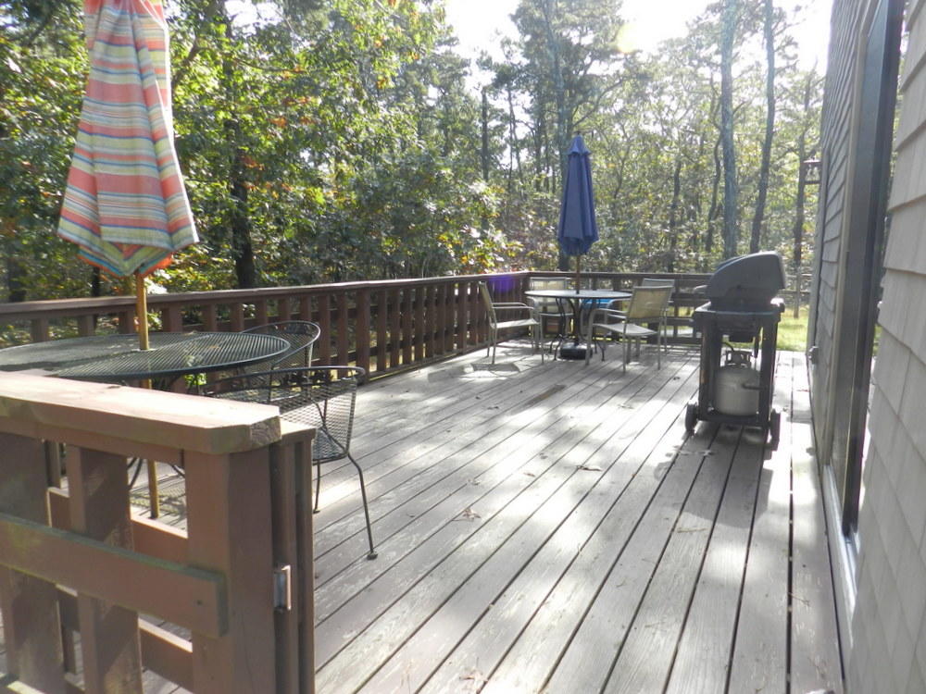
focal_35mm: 23
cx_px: 463
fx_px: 615
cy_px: 347
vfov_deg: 58.9
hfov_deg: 73.9
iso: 160
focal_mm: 4
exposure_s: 1/250
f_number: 3.4
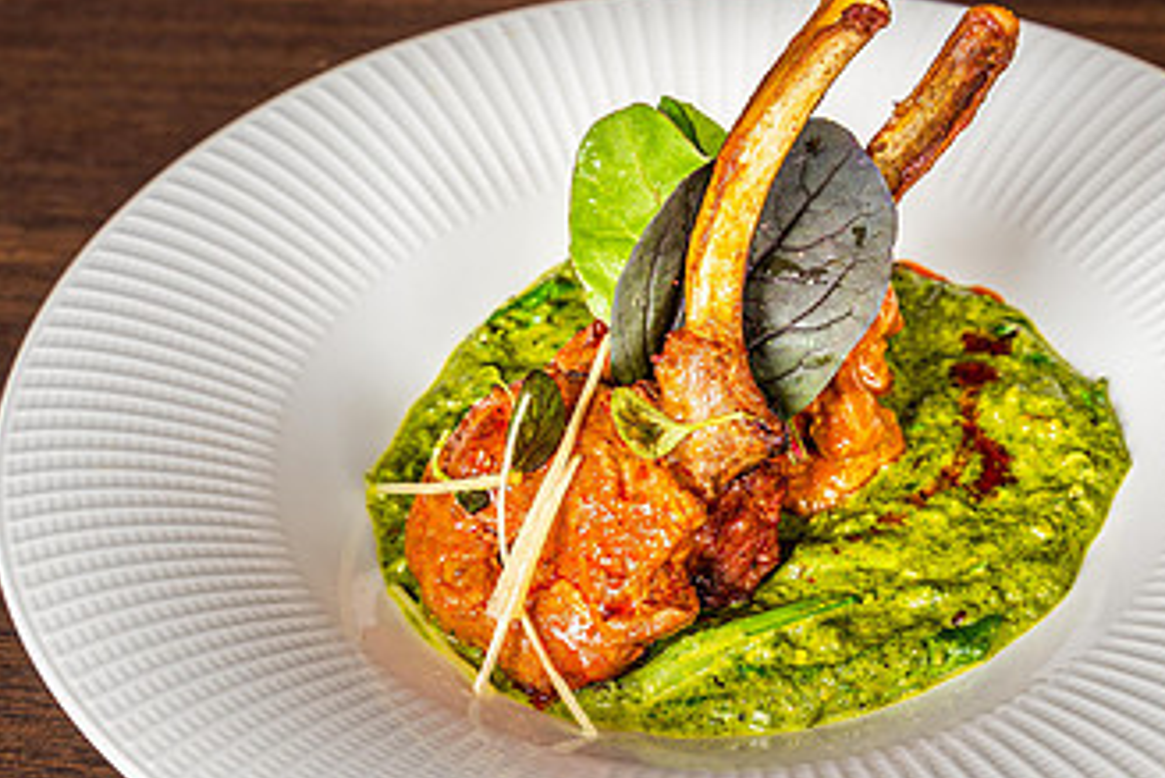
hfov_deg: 24.4
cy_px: 499
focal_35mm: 83
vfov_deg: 16.4
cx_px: 714
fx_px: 2687
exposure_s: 1/6
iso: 100
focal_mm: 47
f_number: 7.1
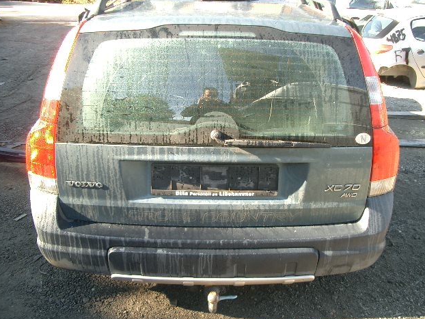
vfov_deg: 39.7
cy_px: 163
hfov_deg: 51.3
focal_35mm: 36
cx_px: 211
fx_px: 442
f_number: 2.6
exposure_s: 1/80
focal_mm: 5.8
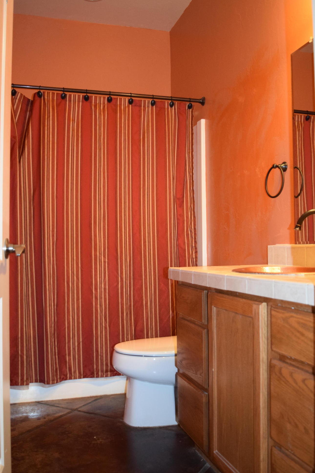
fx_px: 466
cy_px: 232
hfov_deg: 37.3
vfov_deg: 53.8
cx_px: 159
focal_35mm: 36
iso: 2000
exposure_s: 1/60
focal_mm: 23
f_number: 3.8
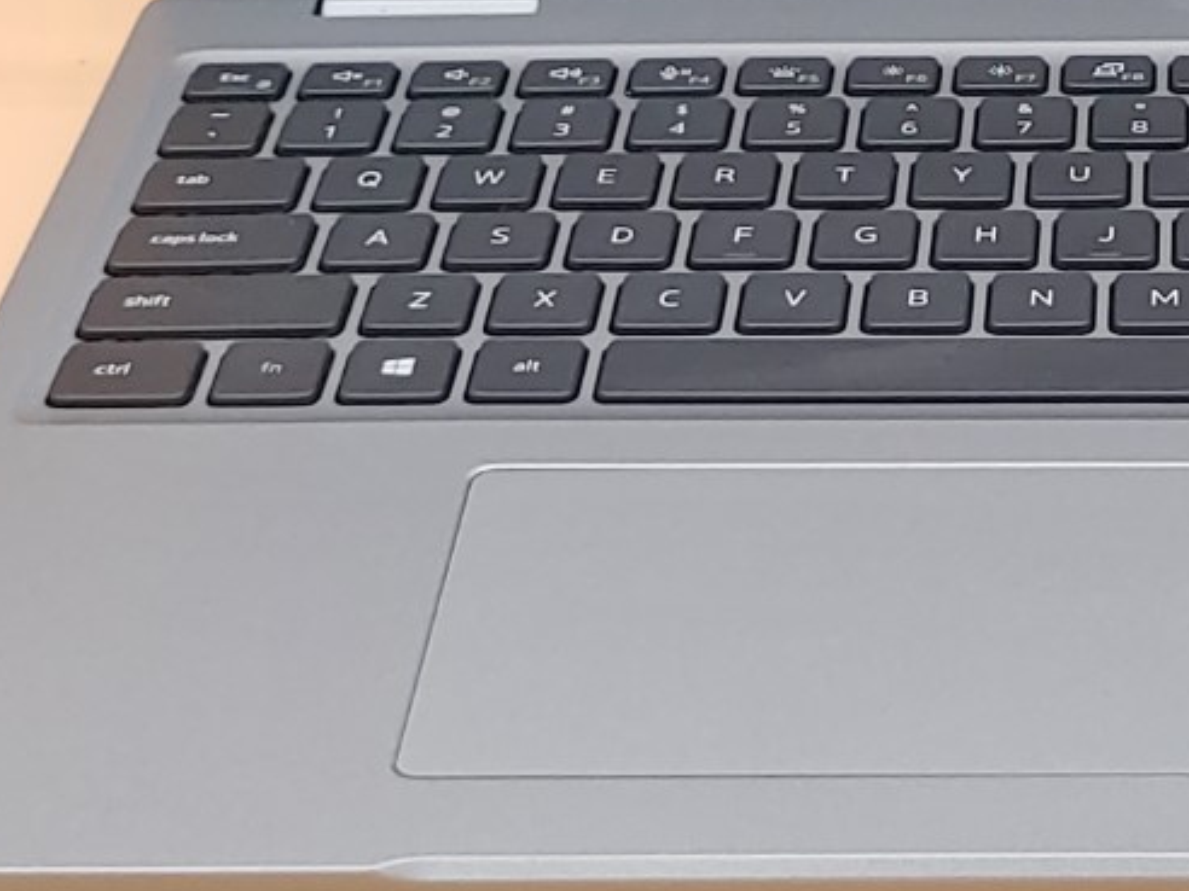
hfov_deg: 16.0
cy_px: -200
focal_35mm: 120
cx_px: 1245
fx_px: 4122
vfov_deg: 12.1
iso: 50
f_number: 1.8
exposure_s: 1/60
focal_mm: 4.36
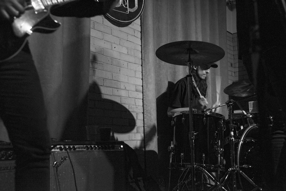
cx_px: 143
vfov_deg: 29.9
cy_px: 96
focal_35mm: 45
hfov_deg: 43.6
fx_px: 358
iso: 4000
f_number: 4.5
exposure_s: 1/80
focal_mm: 45
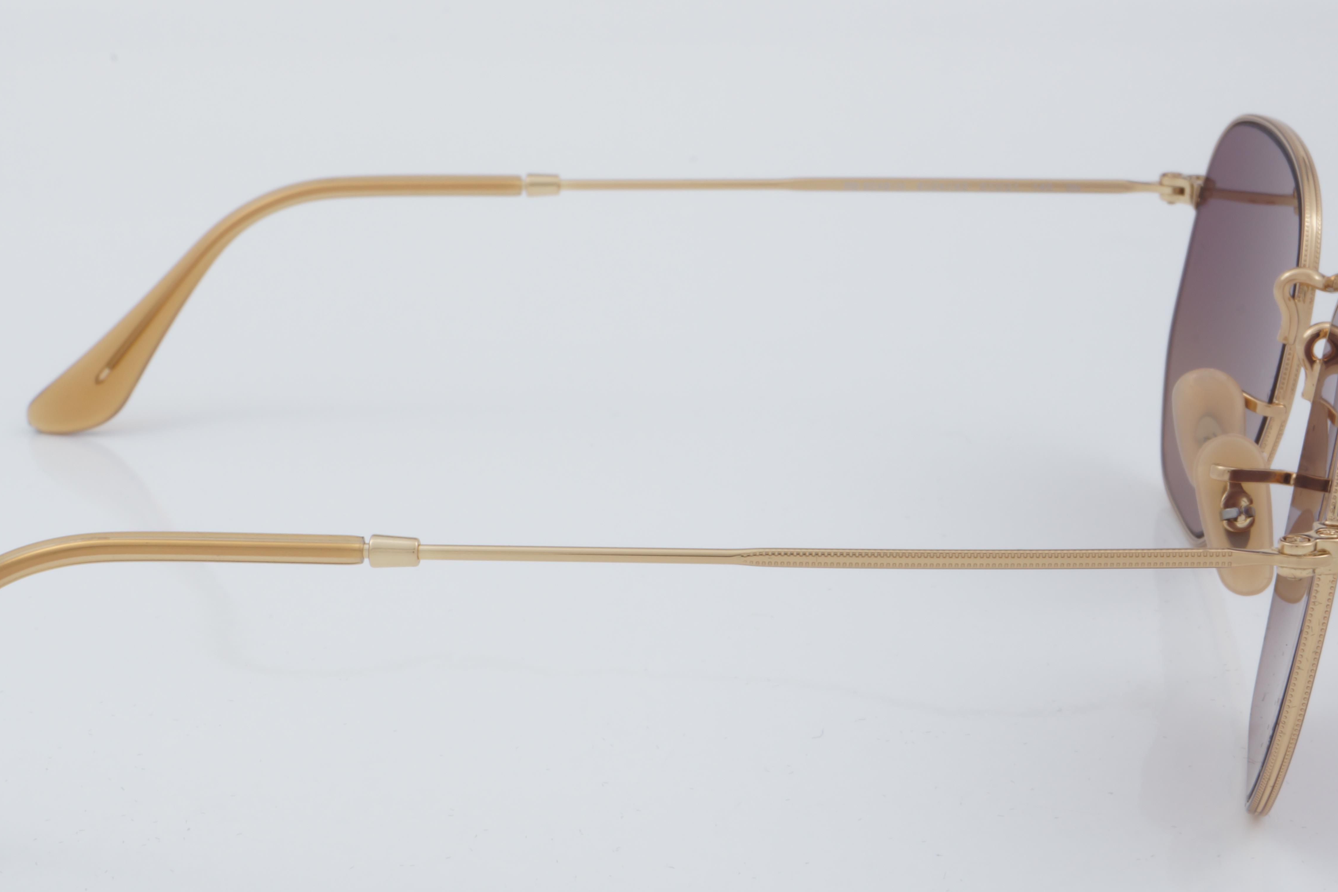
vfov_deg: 13.8
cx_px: 541
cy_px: 509
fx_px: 3679
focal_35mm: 99
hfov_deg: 20.6
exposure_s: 1/4
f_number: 32
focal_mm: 50
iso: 100
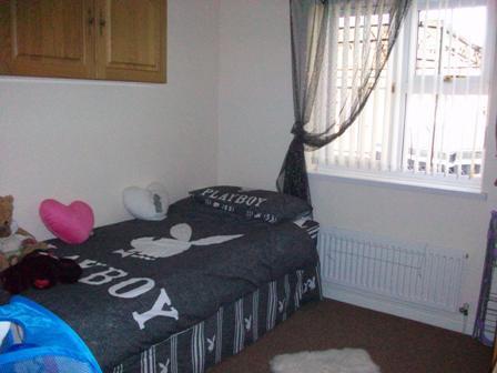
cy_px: 186
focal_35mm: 32
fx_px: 459
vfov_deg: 44.2
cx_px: 248
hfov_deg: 56.8
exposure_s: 1/125
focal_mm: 5.7
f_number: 2.8
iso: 400
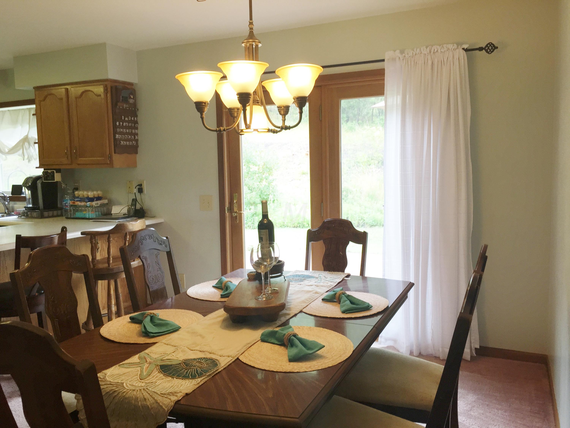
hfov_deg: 61.7
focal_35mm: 29
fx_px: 478
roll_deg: -0.1
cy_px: 214
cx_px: 285
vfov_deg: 48.2
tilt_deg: -4.7
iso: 32
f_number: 2.2
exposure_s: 1/60
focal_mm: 4.15
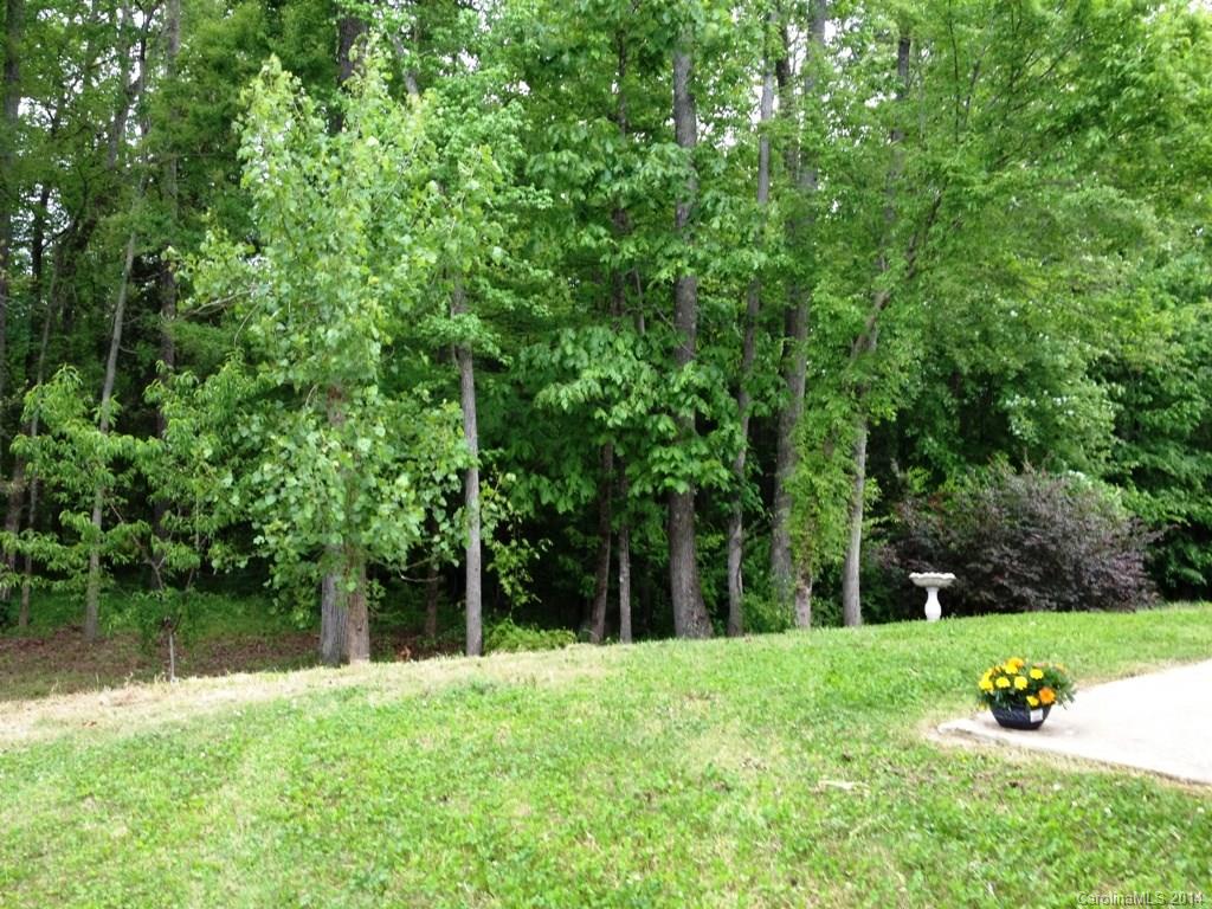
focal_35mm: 35
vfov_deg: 40.7
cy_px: 454
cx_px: 606
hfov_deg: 52.6
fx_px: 1225
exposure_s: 1/20
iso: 125
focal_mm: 4.28
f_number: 2.4
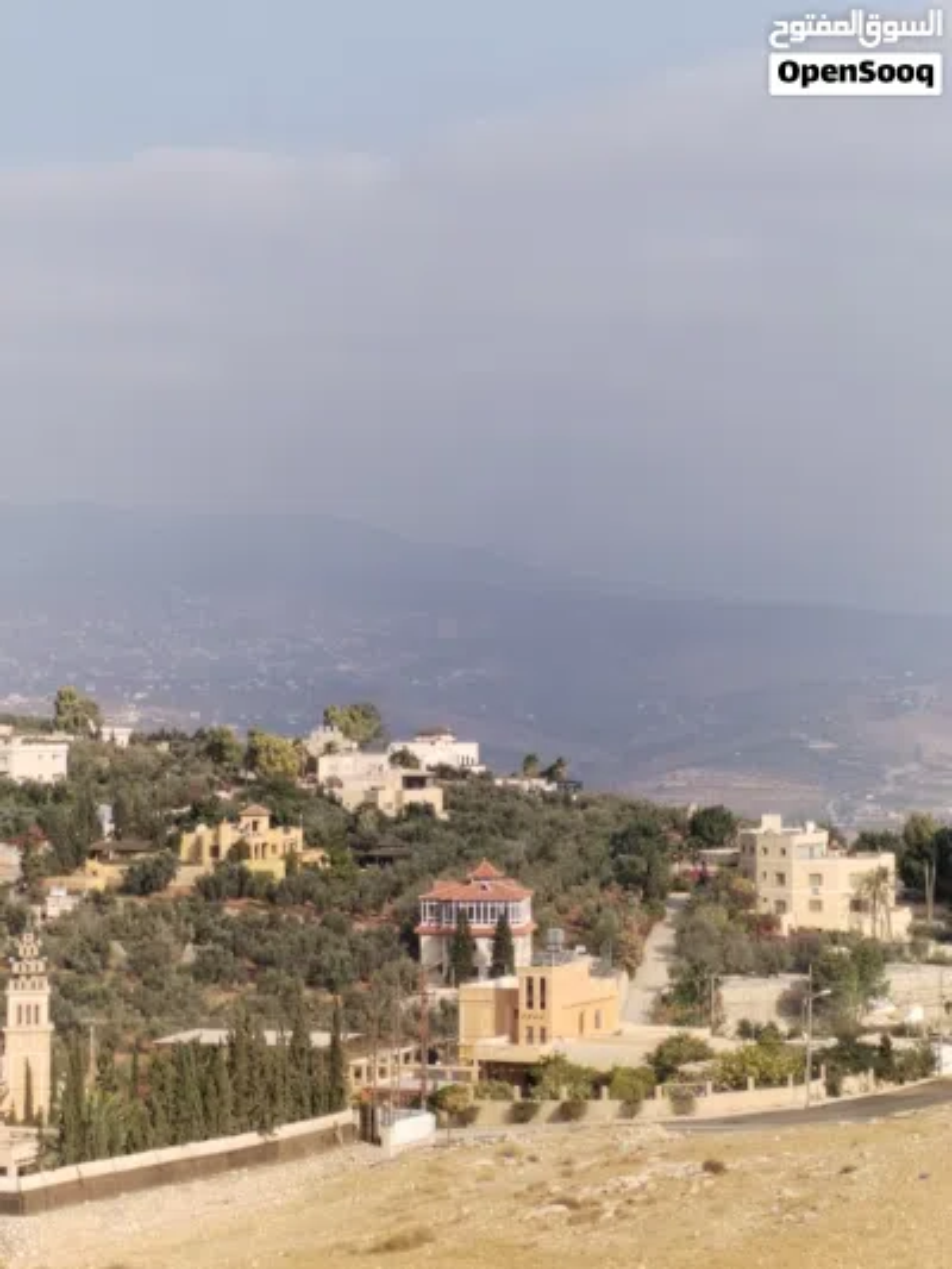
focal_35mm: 103
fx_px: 3775
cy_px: 634
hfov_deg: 14.4
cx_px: 476
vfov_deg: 19.1
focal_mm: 4.75
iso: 100
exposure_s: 1/2182
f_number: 1.8
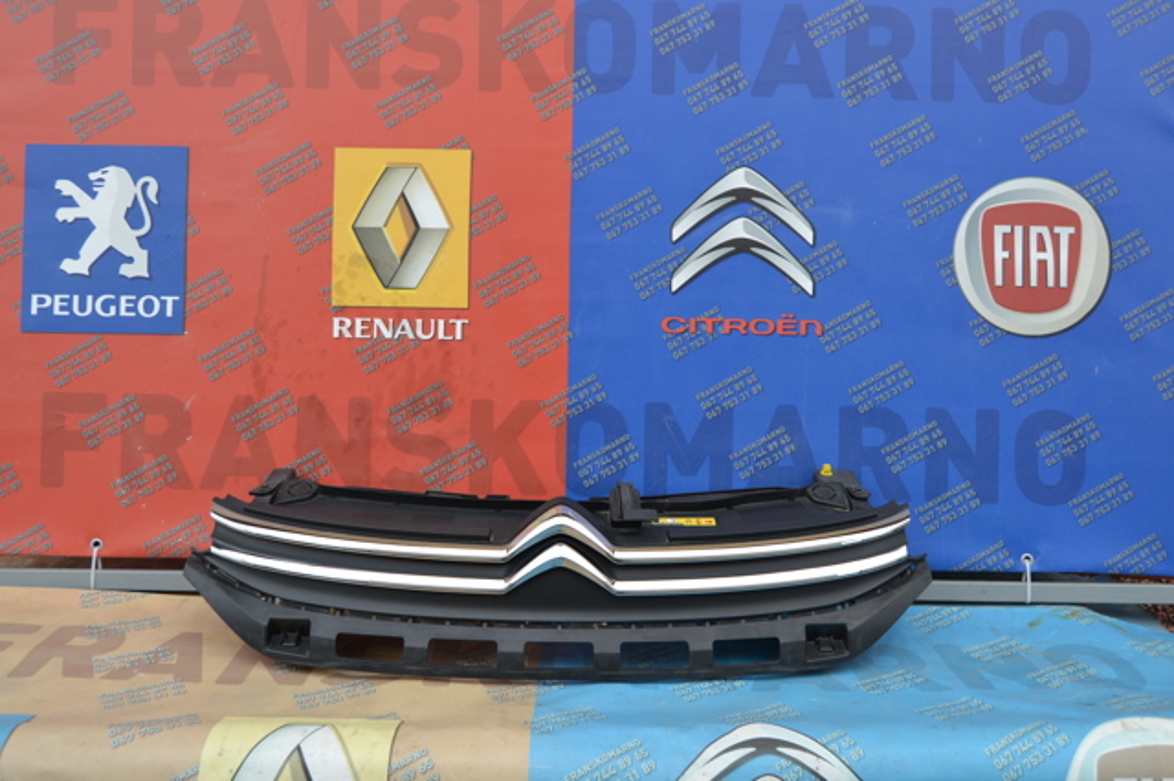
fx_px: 978
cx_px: 587
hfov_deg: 62.0
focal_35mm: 30
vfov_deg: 43.6
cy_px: 390
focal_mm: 20
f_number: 6.3
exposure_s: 1/160
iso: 100
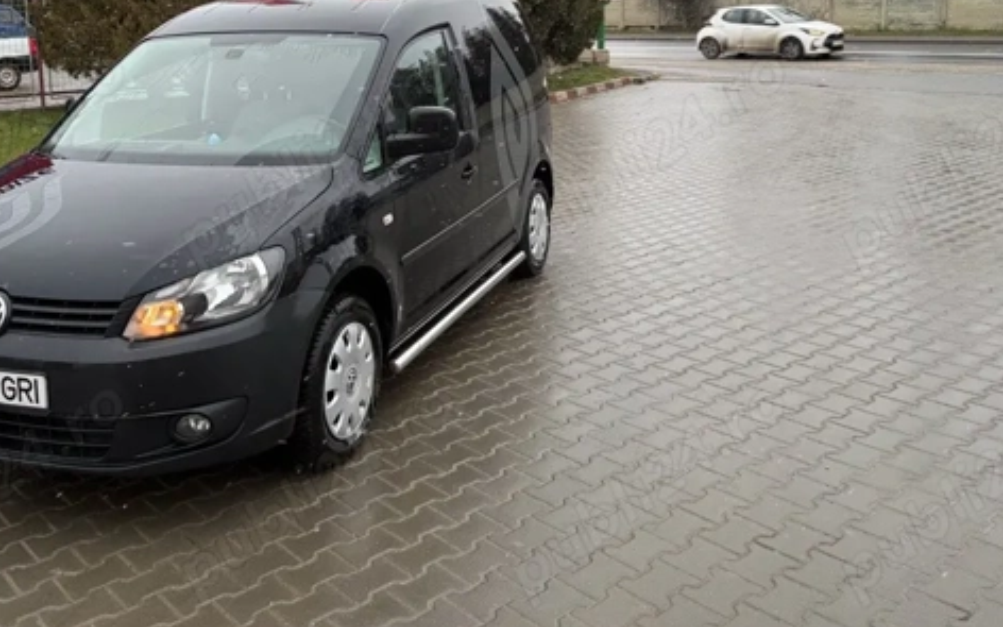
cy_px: 168
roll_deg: +1.6
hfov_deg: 54.9
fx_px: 957
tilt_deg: -6.8
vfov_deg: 35.6
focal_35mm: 35
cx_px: 402
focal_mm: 5.96
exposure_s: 1/122
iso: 125
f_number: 1.6
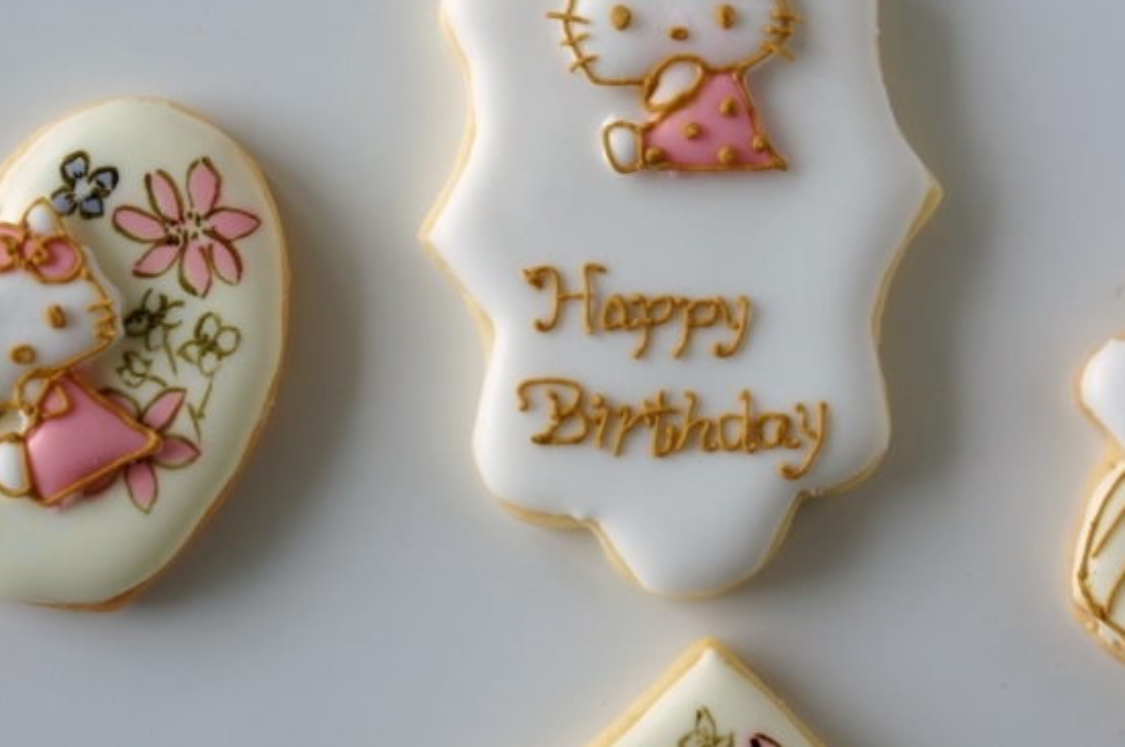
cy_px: 229
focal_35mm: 131
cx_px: 590
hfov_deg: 15.7
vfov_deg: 10.4
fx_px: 4087
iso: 100
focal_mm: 47
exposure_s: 1/160
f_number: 4
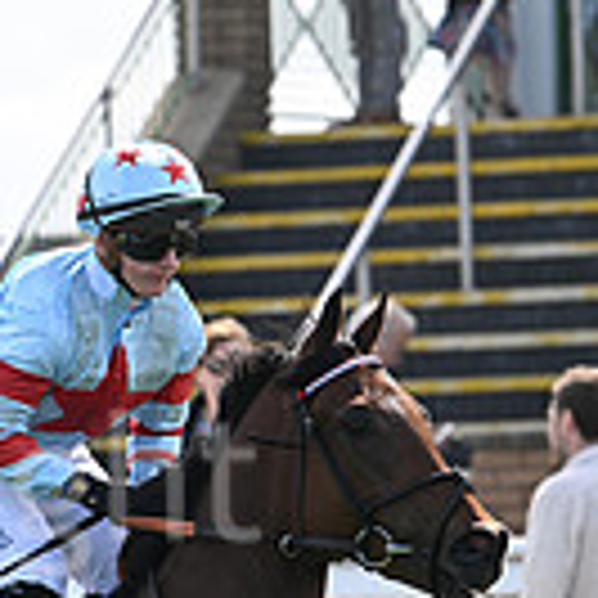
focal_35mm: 573
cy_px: 728
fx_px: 11199
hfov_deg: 3.1
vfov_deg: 3.1
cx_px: 22
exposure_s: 1/1000
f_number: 5.6
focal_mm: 200
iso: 400
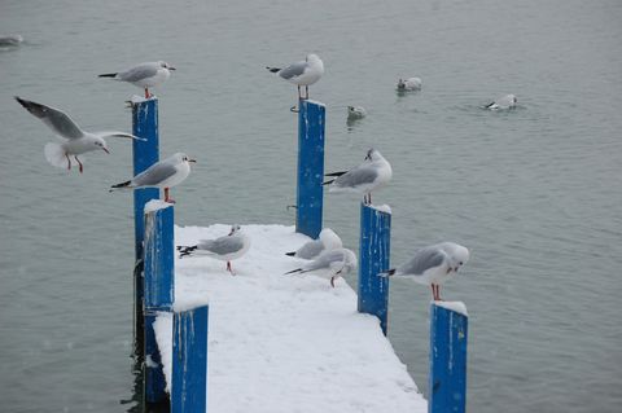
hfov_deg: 13.7
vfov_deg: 9.1
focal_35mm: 150
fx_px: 2589
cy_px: 206
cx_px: 311
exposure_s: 1/320
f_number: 8
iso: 200
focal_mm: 100
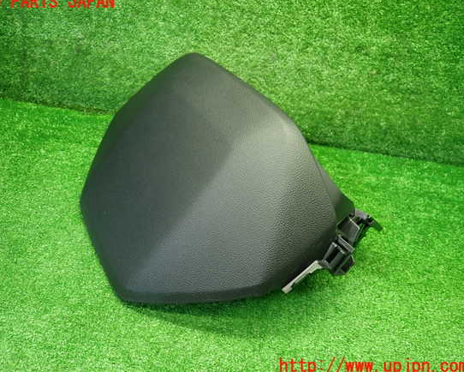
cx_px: 216
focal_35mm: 27
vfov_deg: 53.2
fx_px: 371
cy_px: 184
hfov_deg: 64.0
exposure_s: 1/30
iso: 250
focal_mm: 4.5
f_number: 2
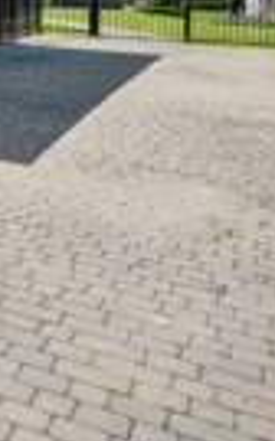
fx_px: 698
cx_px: -475
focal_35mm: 58
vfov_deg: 31.5
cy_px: -33
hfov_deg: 12.8
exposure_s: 1/500
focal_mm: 16
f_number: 5
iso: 100
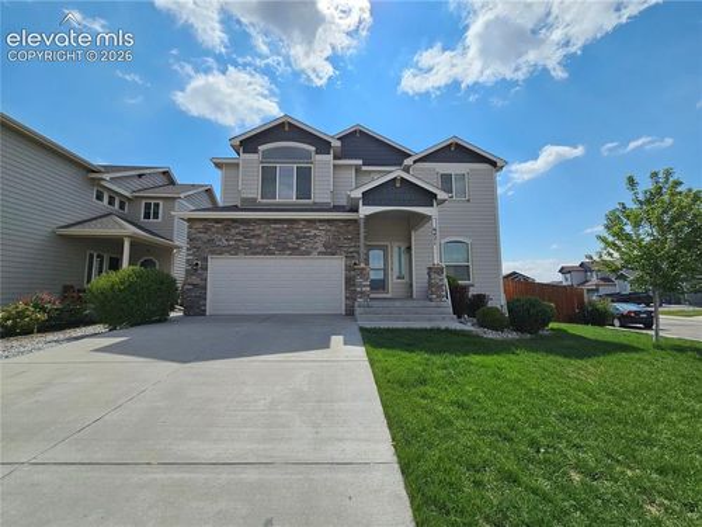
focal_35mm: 13
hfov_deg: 106.2
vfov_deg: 89.9
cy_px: 264
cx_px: 351
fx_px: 264
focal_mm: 2.2
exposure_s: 1/5214
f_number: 2.2
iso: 50
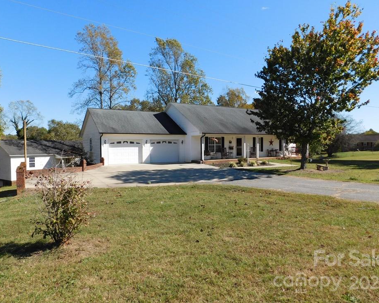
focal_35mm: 25
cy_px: 152
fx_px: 280
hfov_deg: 68.1
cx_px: 186
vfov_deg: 56.8
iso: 125
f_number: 6
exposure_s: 1/400
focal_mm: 4
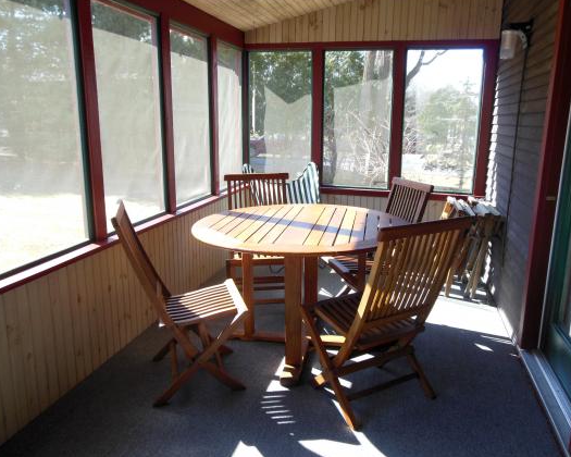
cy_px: 226
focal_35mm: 27
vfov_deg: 53.2
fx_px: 456
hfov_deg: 64.1
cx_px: 287
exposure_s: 1/125
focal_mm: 4.5
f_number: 3.2
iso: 125
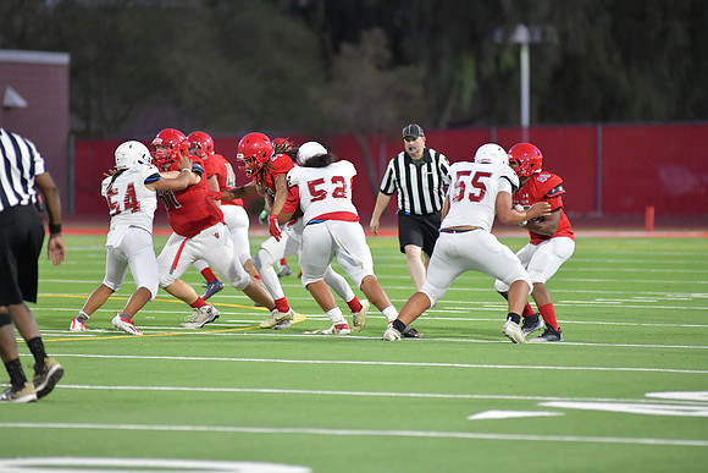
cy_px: 236
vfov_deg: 4.6
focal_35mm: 300
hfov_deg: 6.9
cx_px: 354
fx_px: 5901
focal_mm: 300
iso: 7200
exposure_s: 1/1250
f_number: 3.5
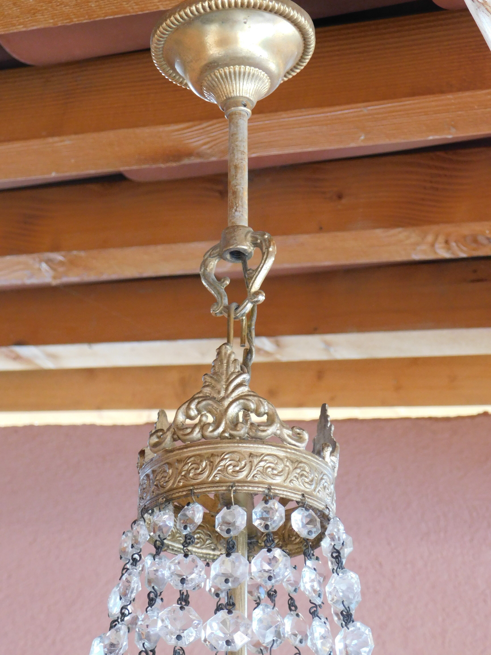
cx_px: 246
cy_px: 328
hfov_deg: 18.4
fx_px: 1513
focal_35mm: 80
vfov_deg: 24.4
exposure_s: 1/15
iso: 400
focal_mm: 14.2
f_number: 4.4
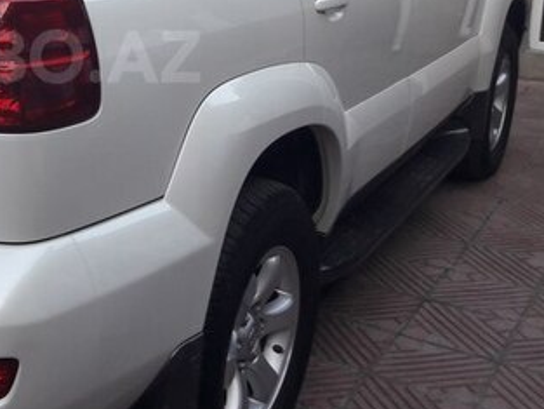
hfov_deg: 30.7
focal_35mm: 59
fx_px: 928
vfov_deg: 24.3
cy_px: 57
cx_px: 23
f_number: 1.9
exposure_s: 1/50
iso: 50
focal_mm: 3.7
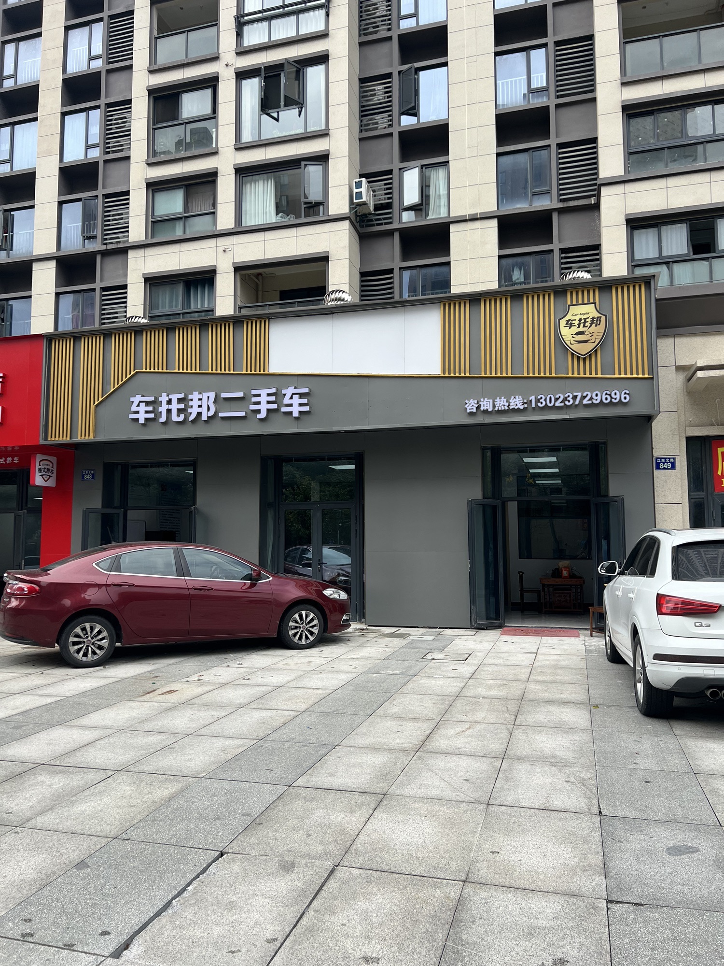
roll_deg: -0.2
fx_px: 725
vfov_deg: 67.3
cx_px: 362
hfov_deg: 53.1
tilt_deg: +6.3
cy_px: 483
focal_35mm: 26
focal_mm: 5.7
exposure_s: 1/1724
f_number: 1.5
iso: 50
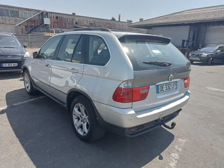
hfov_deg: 63.4
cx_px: 112
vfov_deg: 49.7
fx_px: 181
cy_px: 84
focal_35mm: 28
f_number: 2.2
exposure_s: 1/820
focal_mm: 3.46
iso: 100
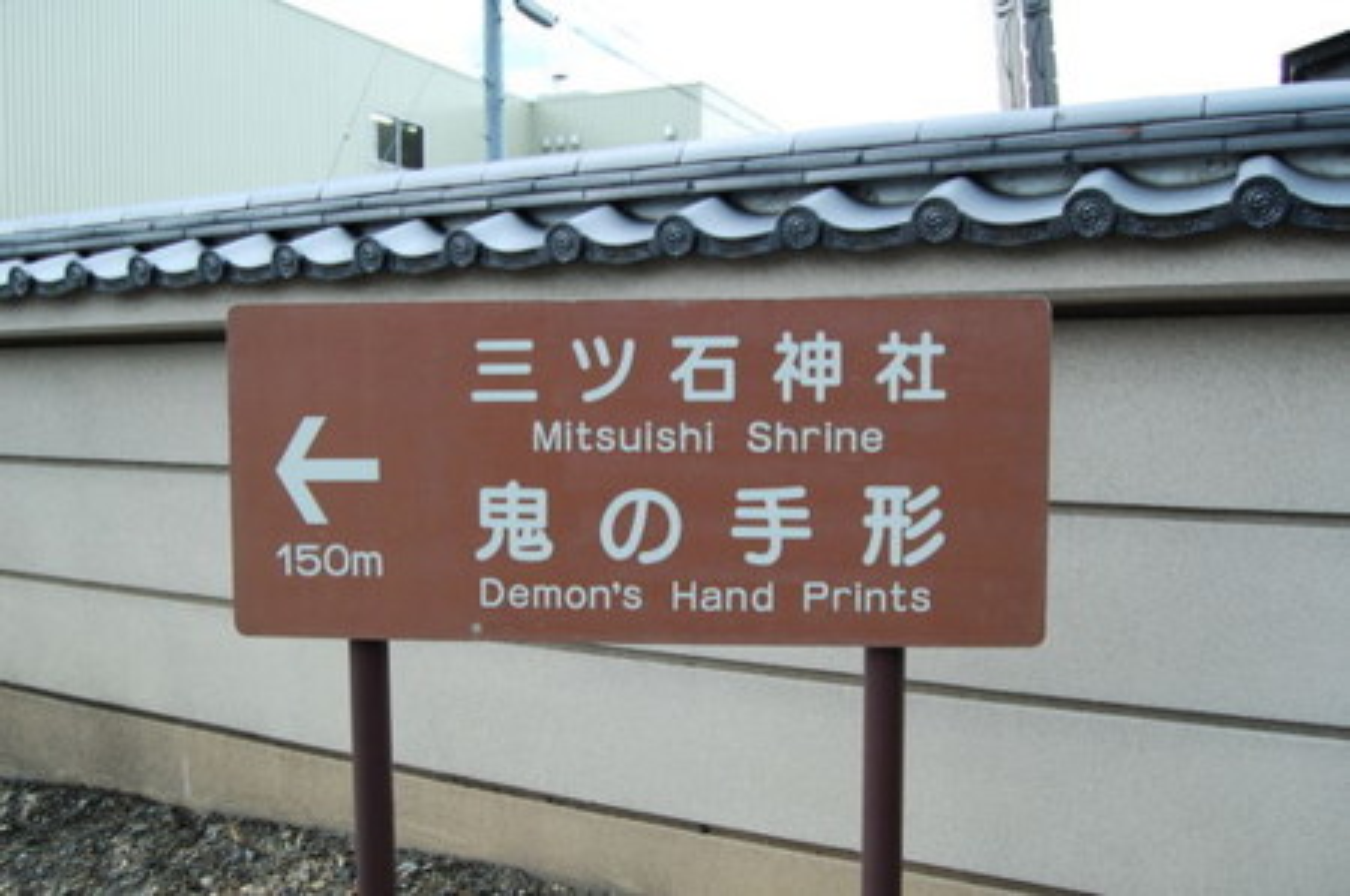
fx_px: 1124
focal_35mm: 30
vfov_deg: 43.5
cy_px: 448
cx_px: 675
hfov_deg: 62.0
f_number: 5.6
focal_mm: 20
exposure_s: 1/125
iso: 200
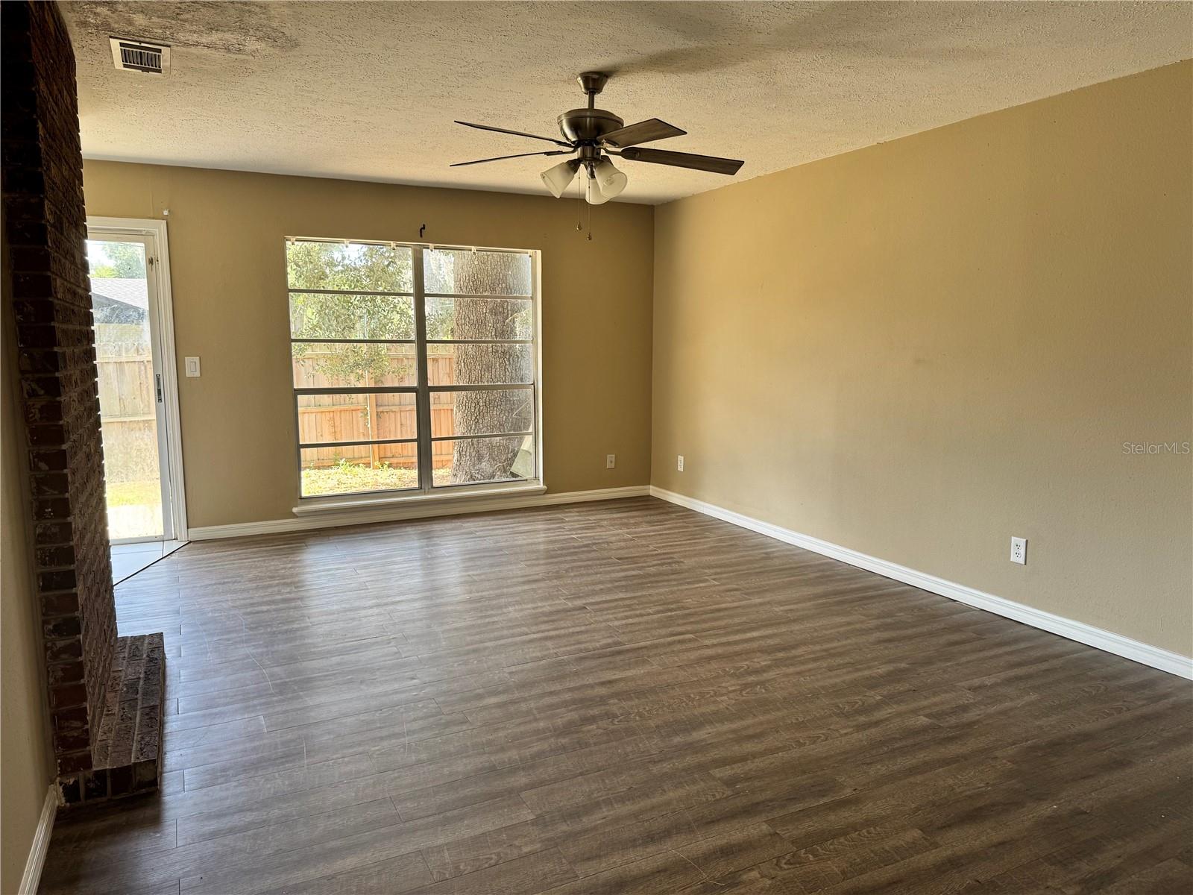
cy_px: 448
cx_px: 596
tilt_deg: -7.7
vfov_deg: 56.8
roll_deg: +0.3
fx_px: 827
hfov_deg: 71.6
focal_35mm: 24
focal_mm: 6.76
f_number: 1.78
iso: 80
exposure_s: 1/121
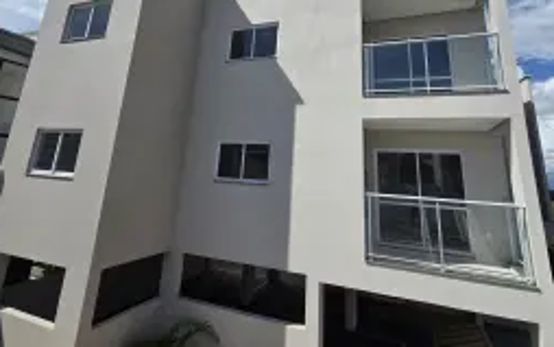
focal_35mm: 19
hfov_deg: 88.0
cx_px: 274
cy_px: 85
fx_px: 287
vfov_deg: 58.9
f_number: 2.2
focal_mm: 2.2
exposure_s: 1/4233
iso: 50
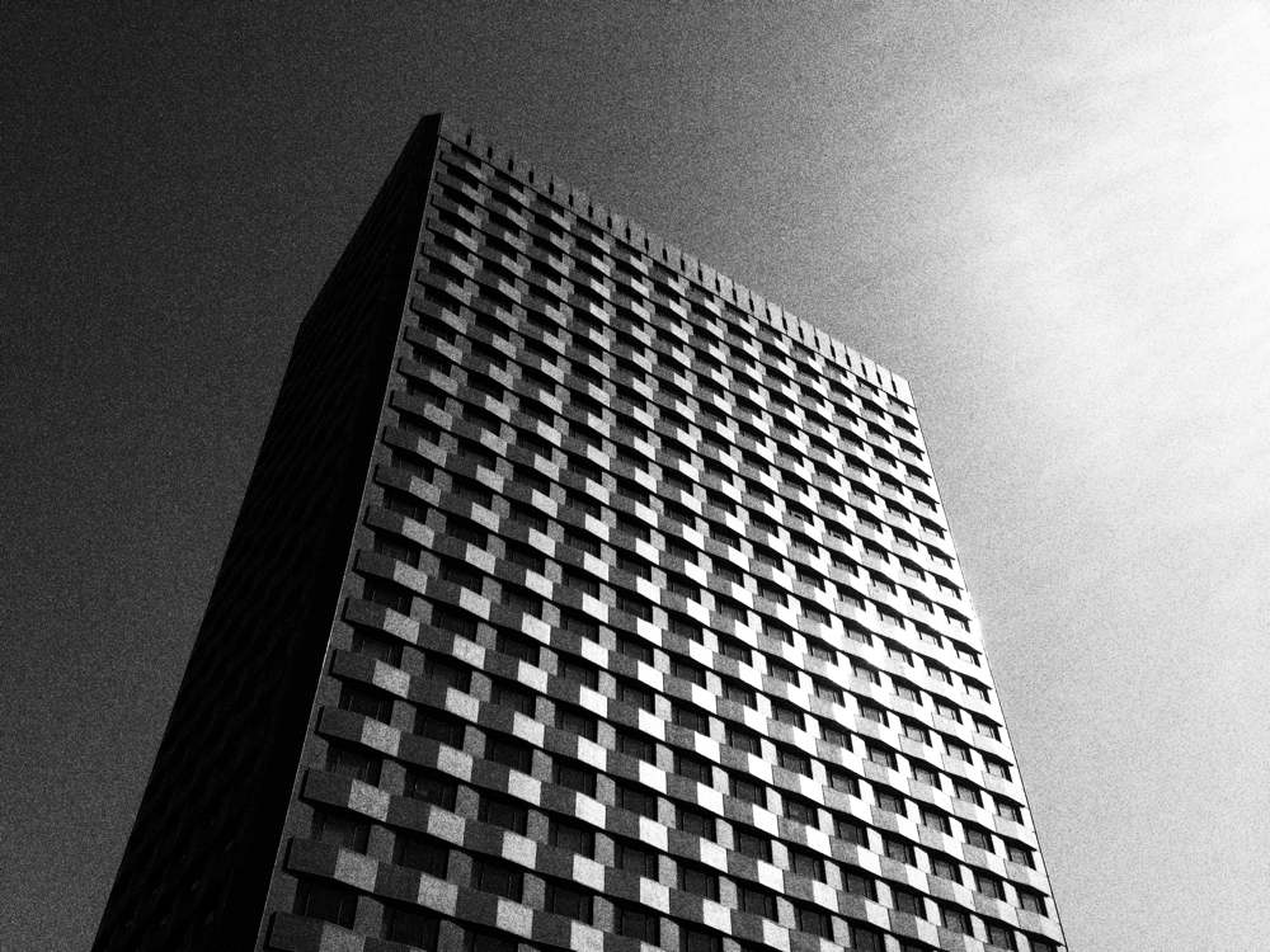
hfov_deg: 52.6
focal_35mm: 35
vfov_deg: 40.7
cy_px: 476
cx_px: 635
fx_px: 1284
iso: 64
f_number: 2.4
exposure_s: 1/1905
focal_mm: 4.28
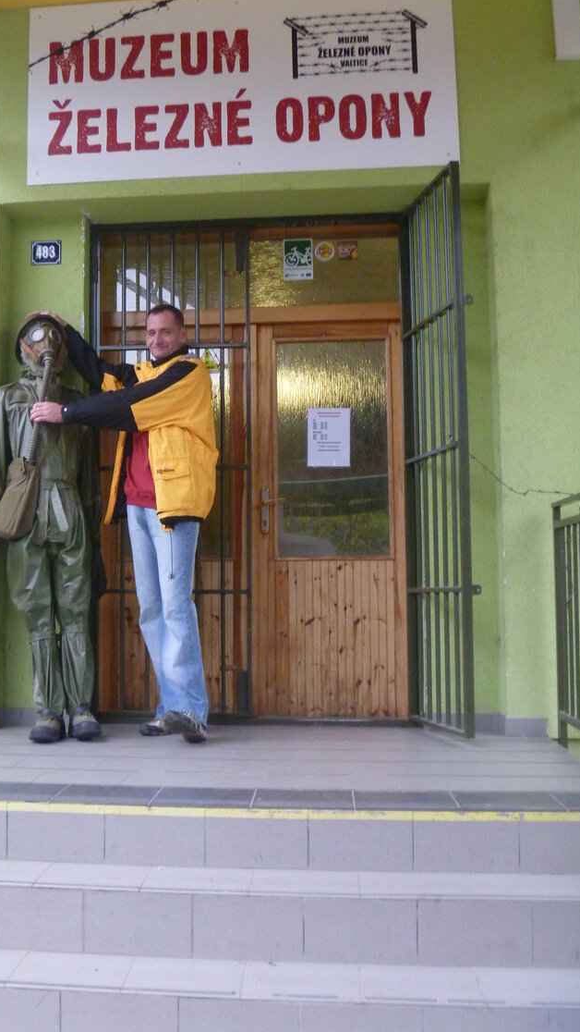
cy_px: 478
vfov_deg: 49.4
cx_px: 167
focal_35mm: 41
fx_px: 1121
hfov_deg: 28.7
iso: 400
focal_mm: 6.3
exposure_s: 1/40
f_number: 3.5
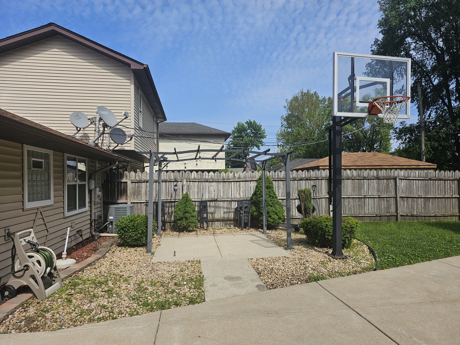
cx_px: 230
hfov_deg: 73.9
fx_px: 306
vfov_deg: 58.9
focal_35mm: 23
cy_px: 172
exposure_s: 1/1179
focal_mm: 6.3
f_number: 1.7
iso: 10
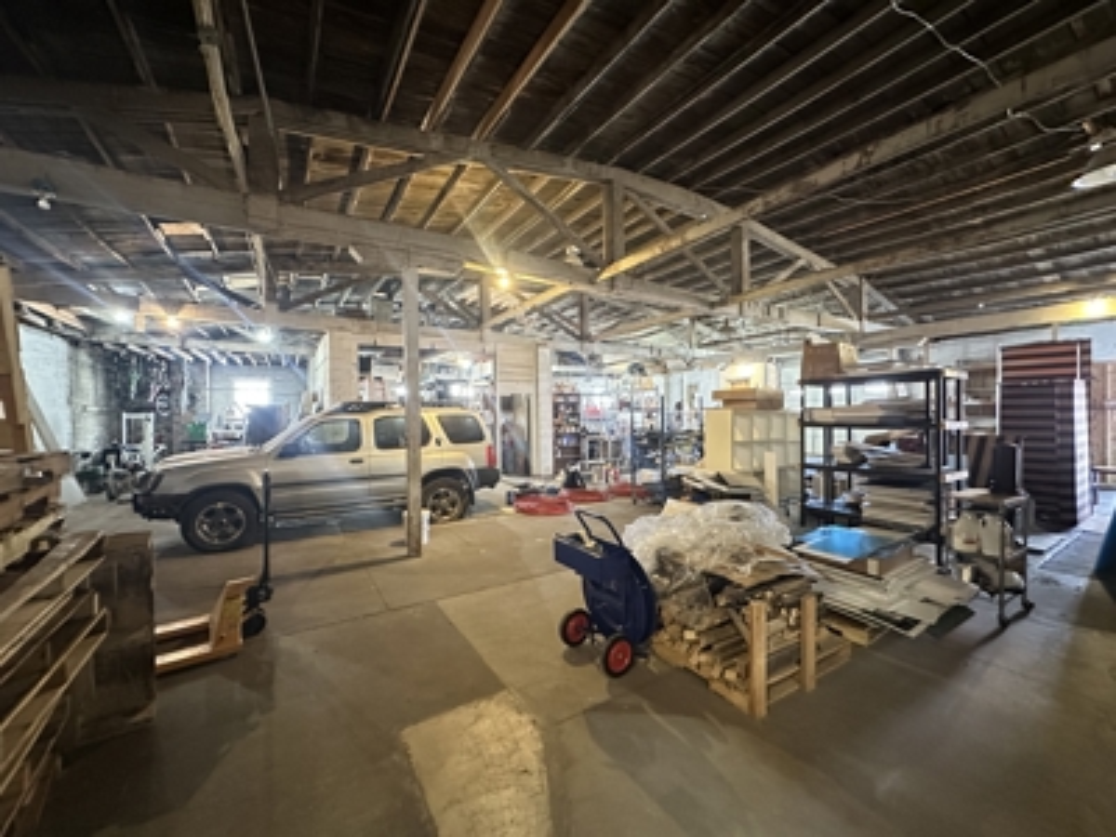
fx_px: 451
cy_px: 418
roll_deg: +0.2
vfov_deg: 85.7
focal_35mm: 14
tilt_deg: -0.7
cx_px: 558
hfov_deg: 102.1
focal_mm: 2.22
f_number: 2.2
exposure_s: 1/30
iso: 1600
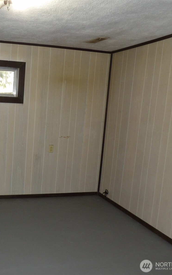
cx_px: 16
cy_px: 137
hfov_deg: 35.0
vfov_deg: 56.7
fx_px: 255
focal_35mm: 34
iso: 200
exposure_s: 1/33
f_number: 3.2
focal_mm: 4.3
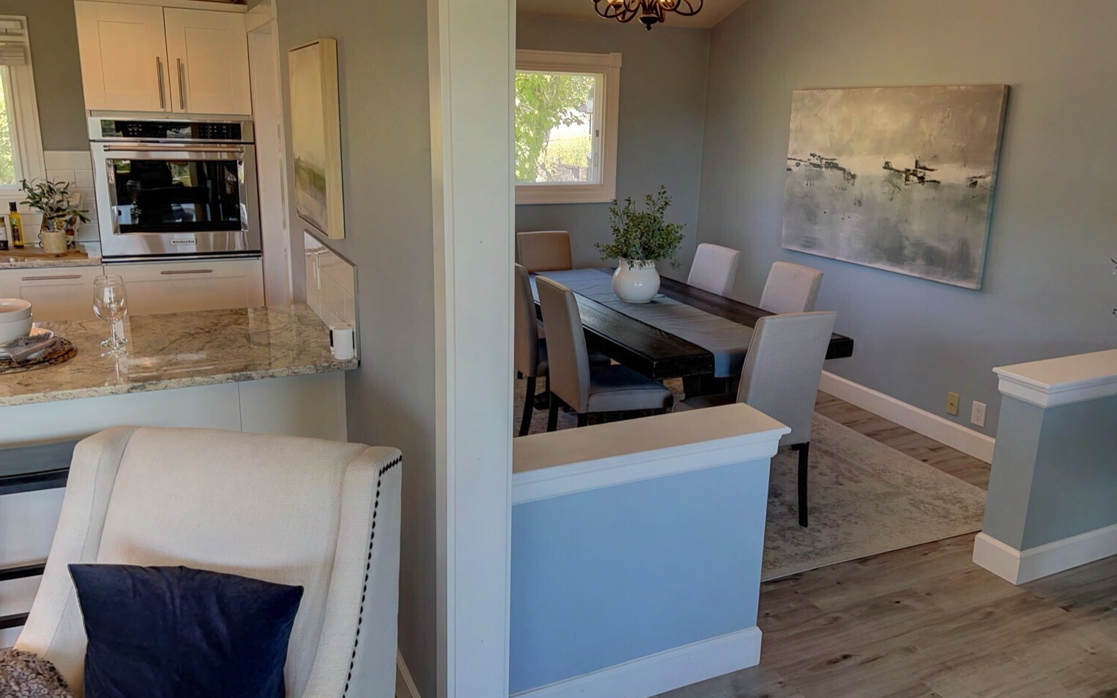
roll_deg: -1.6
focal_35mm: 28
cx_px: 564
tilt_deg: -14.0
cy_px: 324
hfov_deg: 66.5
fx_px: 852
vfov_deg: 44.5
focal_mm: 5.7
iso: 40
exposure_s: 1/120
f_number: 1.5
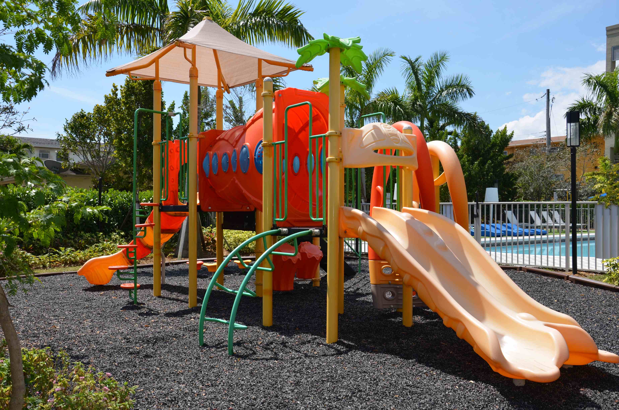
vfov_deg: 36.7
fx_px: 618
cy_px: 205
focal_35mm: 36
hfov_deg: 53.2
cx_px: 310
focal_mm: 24
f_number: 8
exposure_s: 1/250
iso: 100
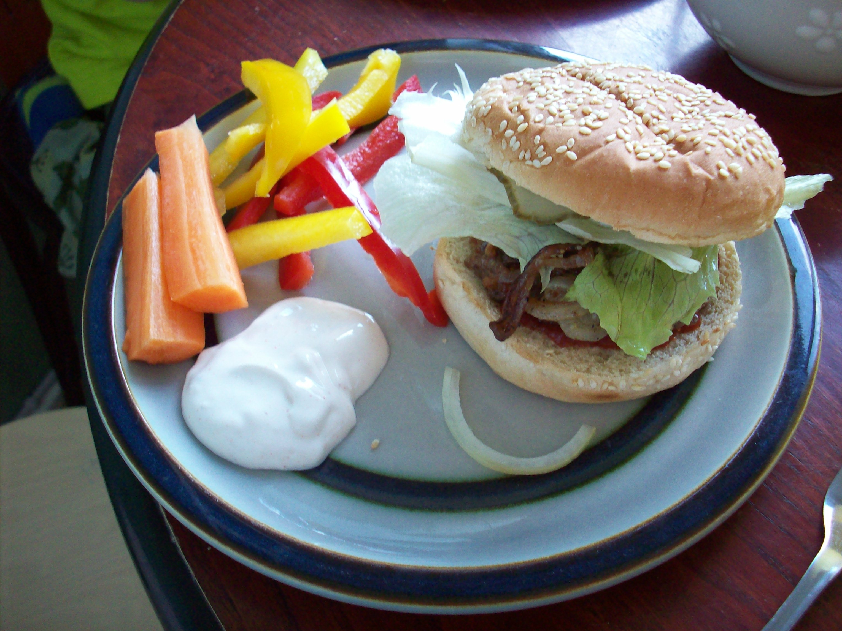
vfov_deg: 38.7
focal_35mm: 37
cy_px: 316
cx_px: 421
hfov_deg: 50.1
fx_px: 900
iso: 160
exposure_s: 1/25.4
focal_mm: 6.2
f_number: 2.8
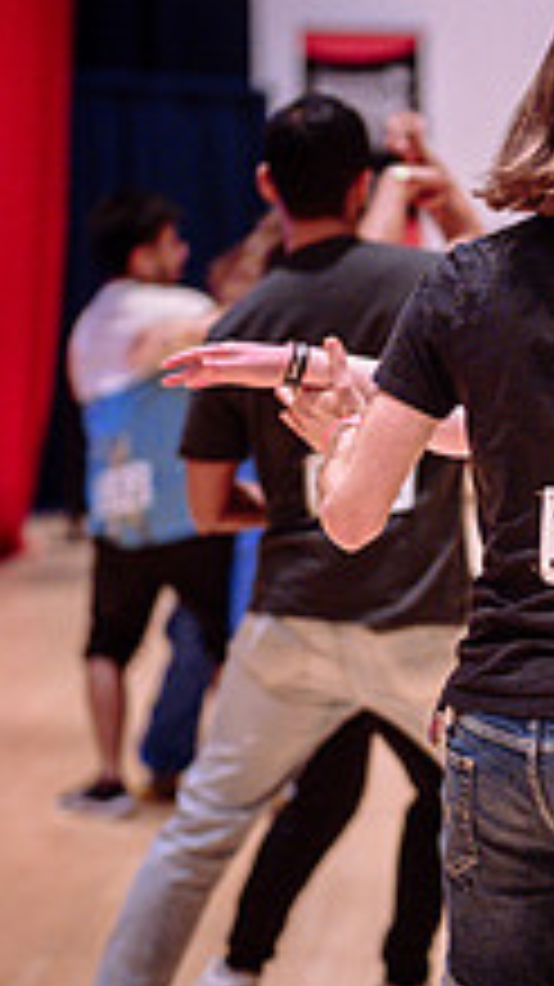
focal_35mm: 139
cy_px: 696
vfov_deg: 15.4
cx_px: 676
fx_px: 3634
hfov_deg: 8.6
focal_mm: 50
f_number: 1.2
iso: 1600
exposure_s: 1/250
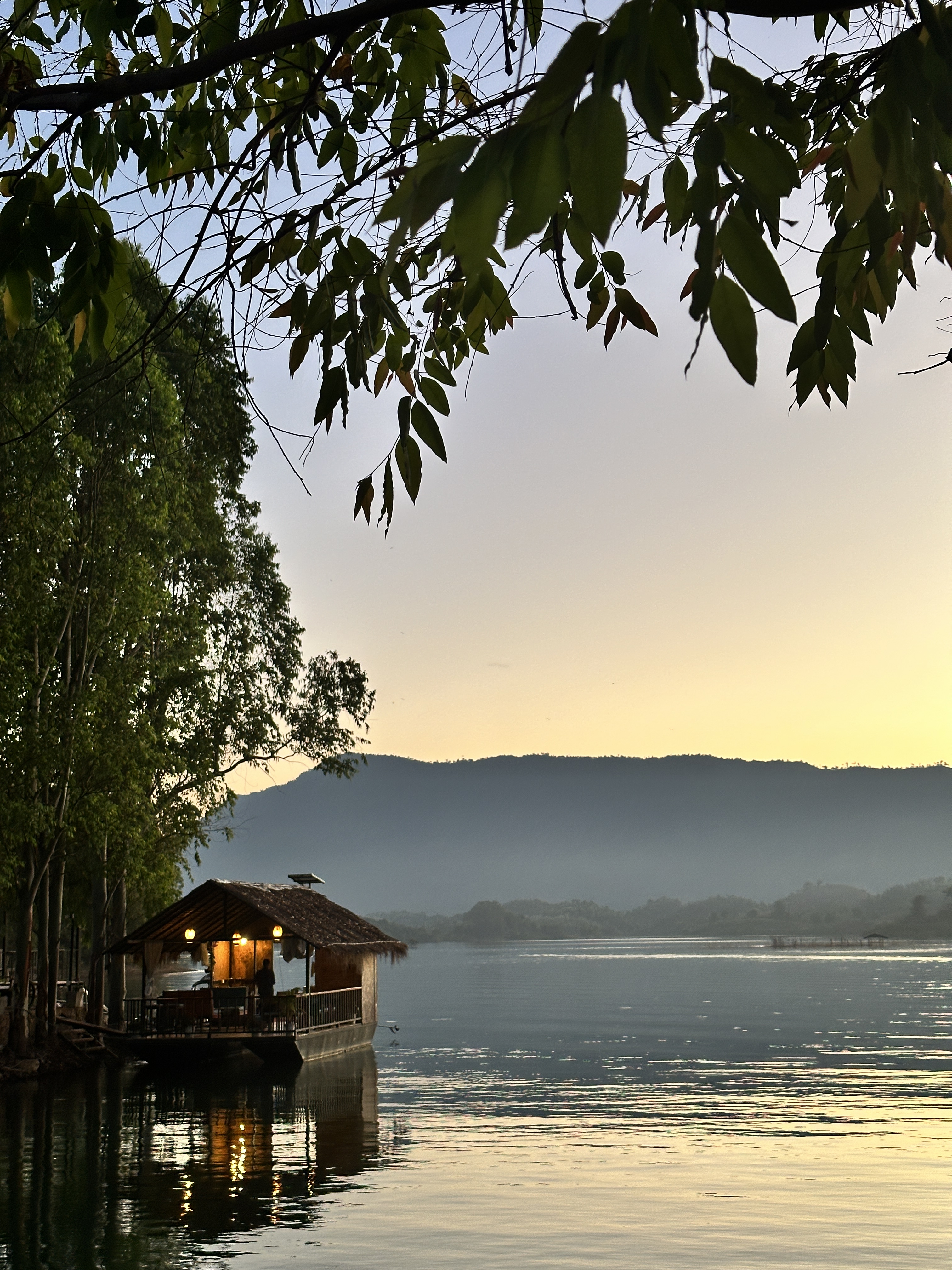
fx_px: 1760
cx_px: 476
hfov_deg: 30.3
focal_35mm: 48
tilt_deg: +10.2
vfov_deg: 39.7
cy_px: 635
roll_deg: +0.1
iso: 80
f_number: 1.78
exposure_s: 1/76
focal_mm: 6.86
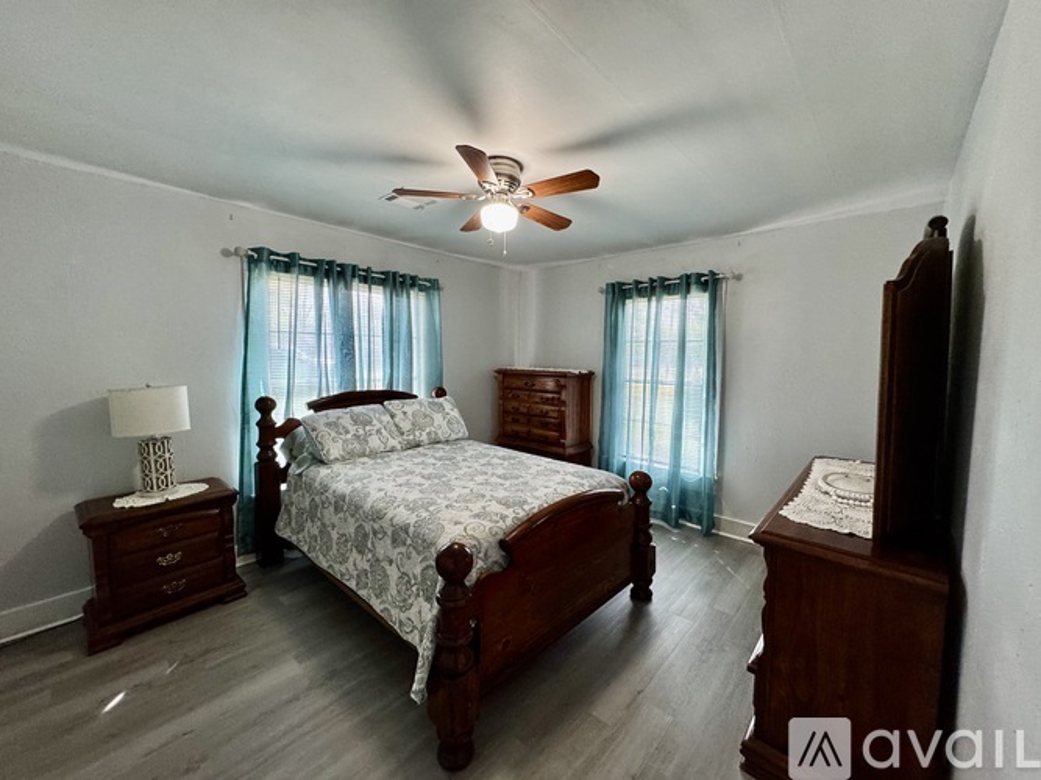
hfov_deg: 102.1
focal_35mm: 14
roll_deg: -0.2
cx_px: 520
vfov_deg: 85.7
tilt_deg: -4.4
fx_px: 421
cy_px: 390
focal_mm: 2.22
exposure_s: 1/60
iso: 200
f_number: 2.2
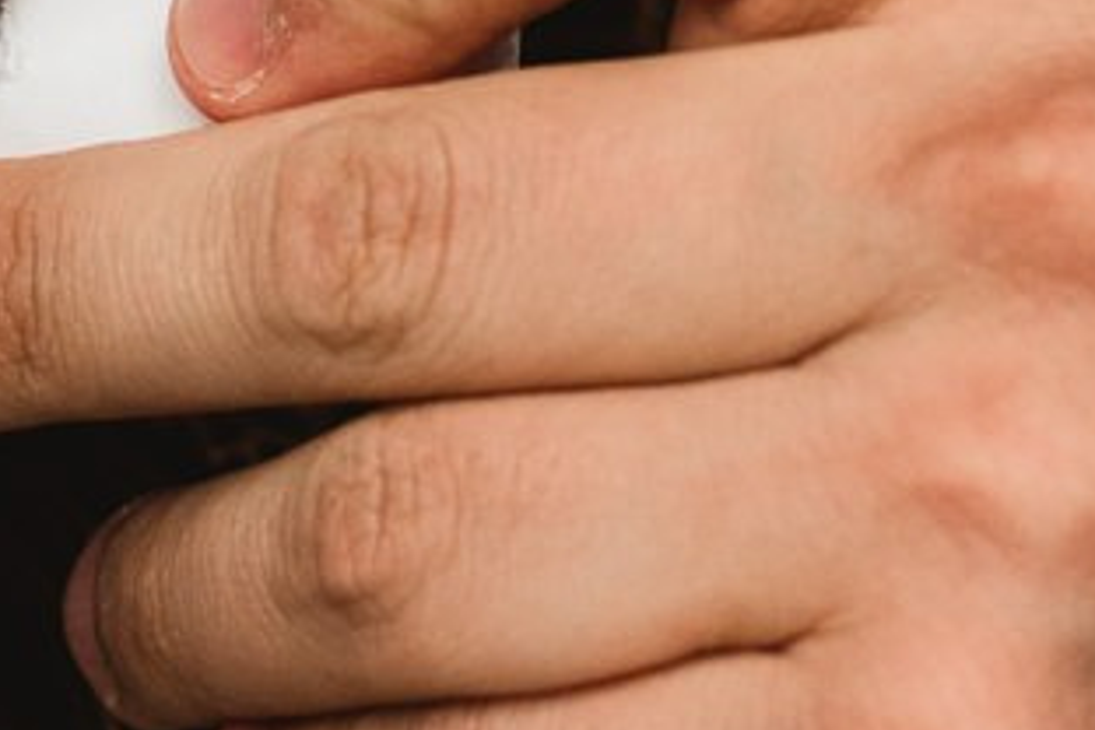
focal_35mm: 328
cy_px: -367
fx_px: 9976
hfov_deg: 6.3
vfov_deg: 4.2
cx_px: 741
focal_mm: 50
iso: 320
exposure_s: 1/500
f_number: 2.2
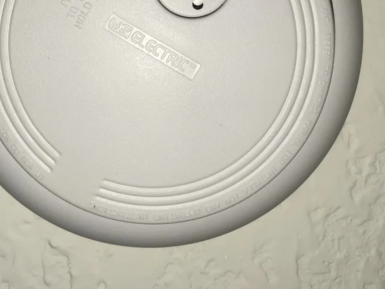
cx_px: 137
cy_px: 48
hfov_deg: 29.2
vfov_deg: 21.9
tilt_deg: +85.9
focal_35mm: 66
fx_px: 734
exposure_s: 1/320
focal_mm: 3.99
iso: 20
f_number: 1.8
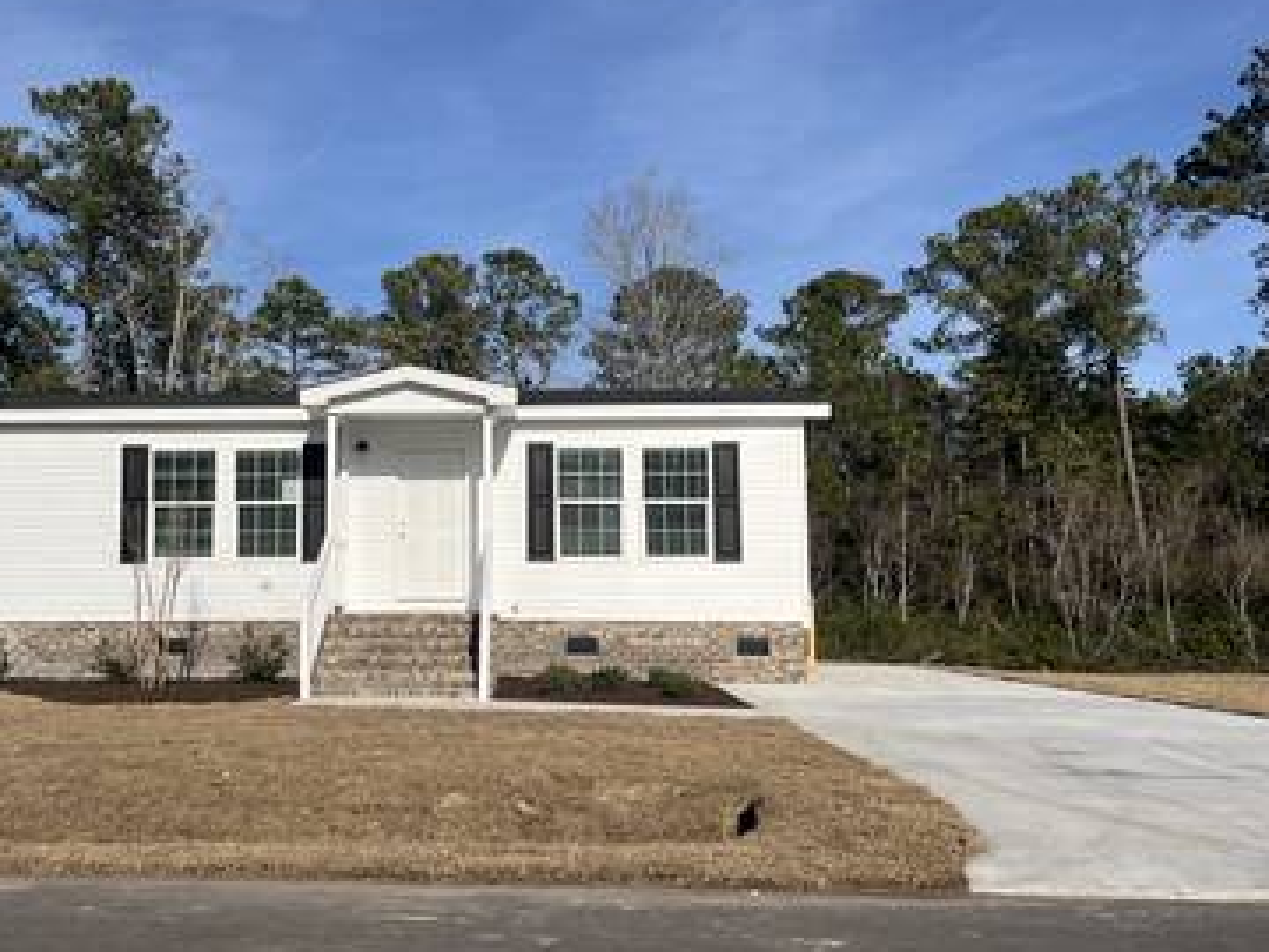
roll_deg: -0.2
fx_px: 1356
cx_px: 437
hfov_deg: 49.4
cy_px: 458
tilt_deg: +5.8
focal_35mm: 37
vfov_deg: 38.7
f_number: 1.6
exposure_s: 1/7874
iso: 50
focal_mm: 5.1
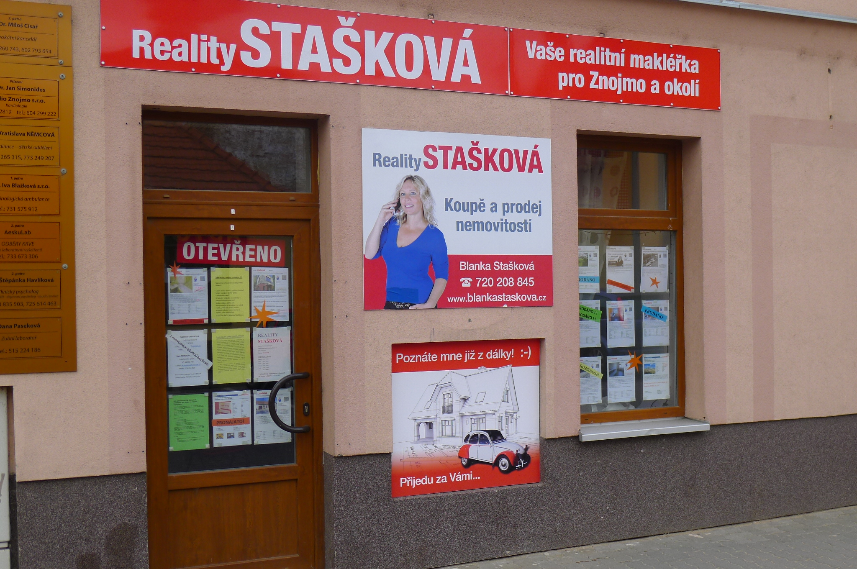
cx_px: 428
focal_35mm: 43
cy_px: 284
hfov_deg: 45.5
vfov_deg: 31.1
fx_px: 1022
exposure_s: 1/500
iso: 80
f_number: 2.8
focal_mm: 9.2
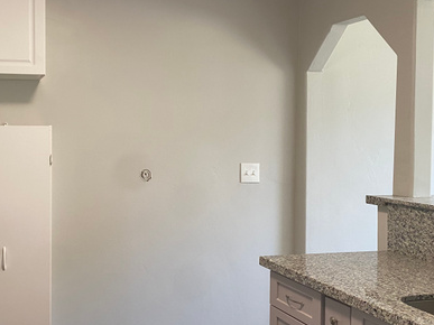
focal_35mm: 43
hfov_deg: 42.0
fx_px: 539
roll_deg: +0.0
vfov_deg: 33.6
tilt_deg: -2.5
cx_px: 89
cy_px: 149
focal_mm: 4.25
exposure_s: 1/60
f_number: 1.8
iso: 125
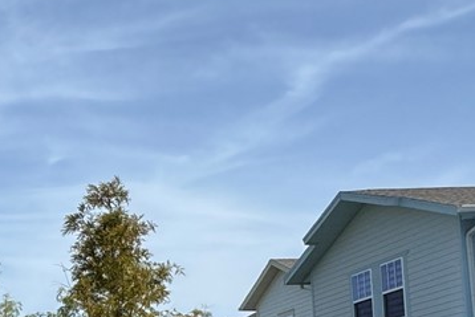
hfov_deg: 25.6
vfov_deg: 19.5
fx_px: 858
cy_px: 399
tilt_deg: +4.2
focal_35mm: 65
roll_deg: +0.9
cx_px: -175
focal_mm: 2.22
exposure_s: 1/2415
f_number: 2.2
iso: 50
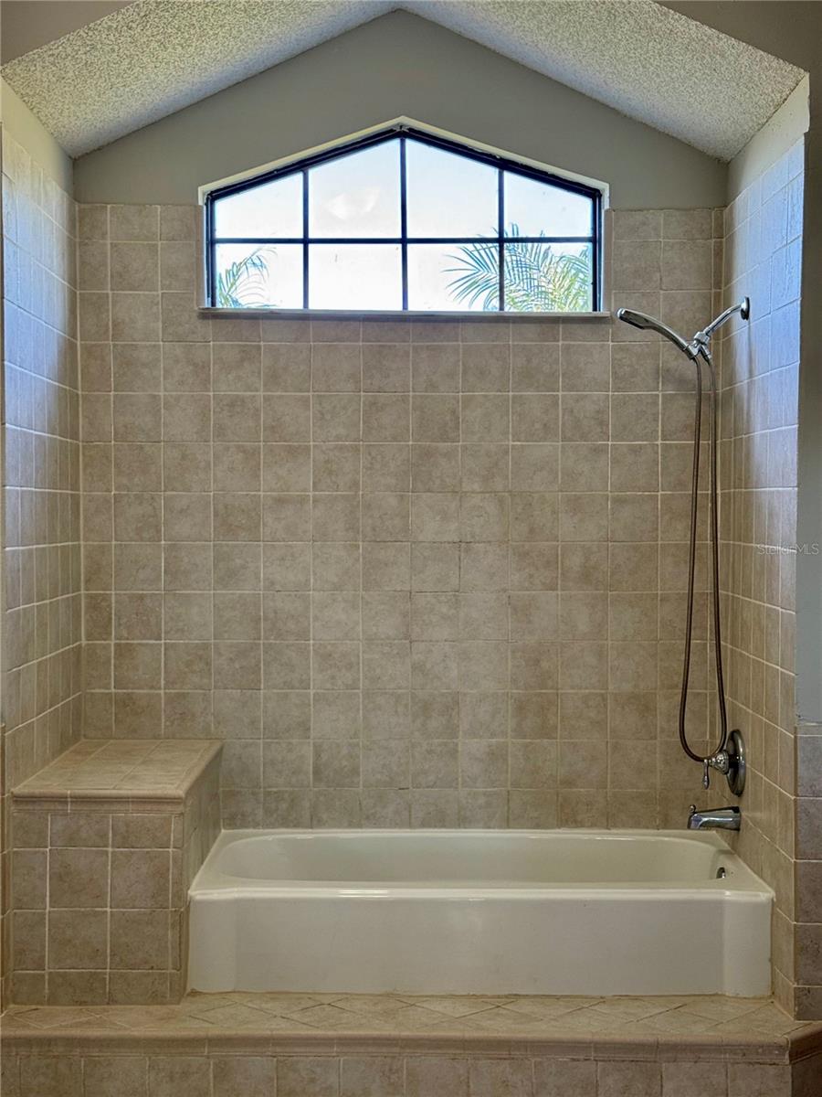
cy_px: 548
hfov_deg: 30.3
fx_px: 1520
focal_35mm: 48
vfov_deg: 39.7
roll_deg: -0.1
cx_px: 411
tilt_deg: -2.3
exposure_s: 1/88
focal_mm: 6.76
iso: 100
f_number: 1.78
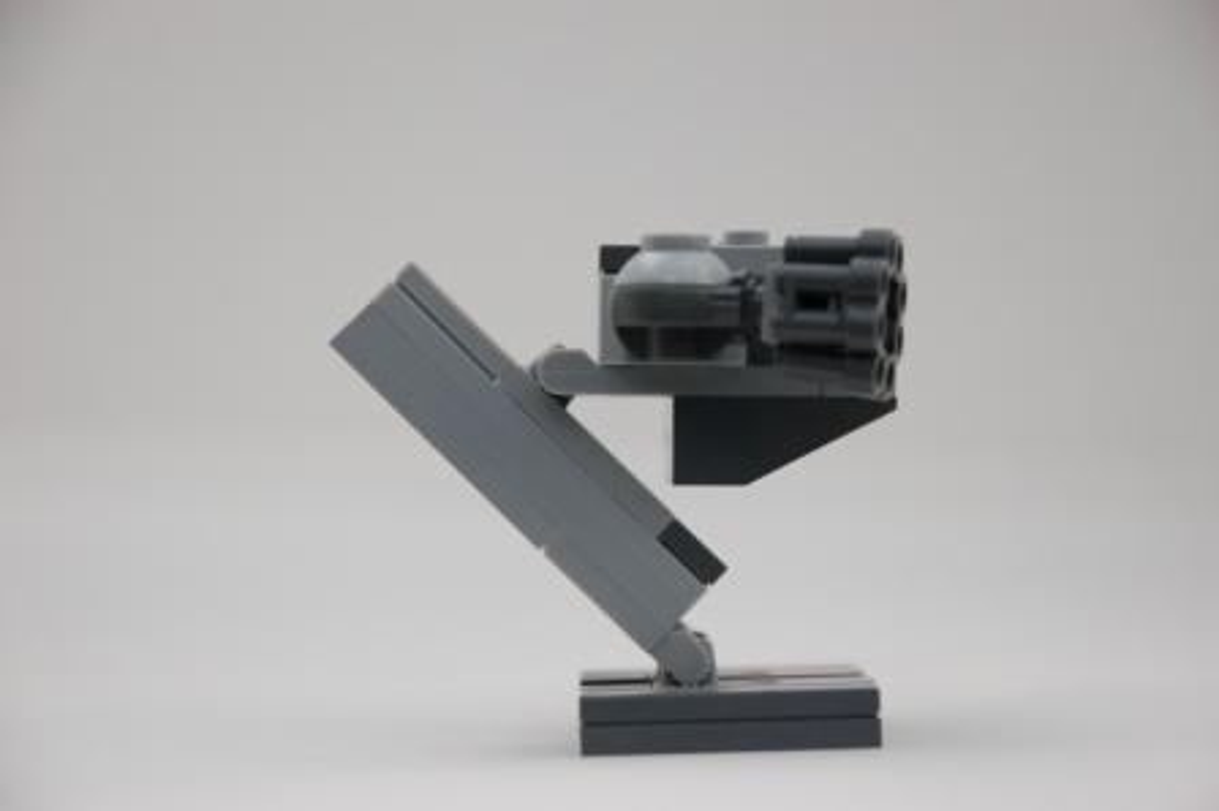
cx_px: 610
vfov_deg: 9.6
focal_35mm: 142
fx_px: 4822
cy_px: 406
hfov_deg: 14.4
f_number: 5.6
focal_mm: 95
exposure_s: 1/320
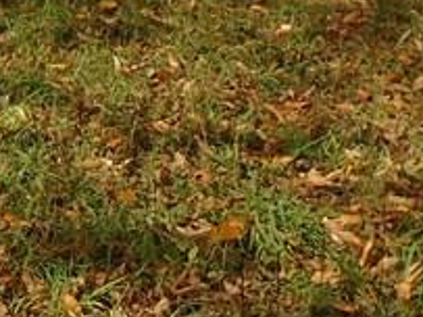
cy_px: -188
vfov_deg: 10.8
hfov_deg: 14.2
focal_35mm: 131
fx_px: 1600
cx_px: -190
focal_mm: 4.6
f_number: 3.2
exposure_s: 1/500
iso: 100
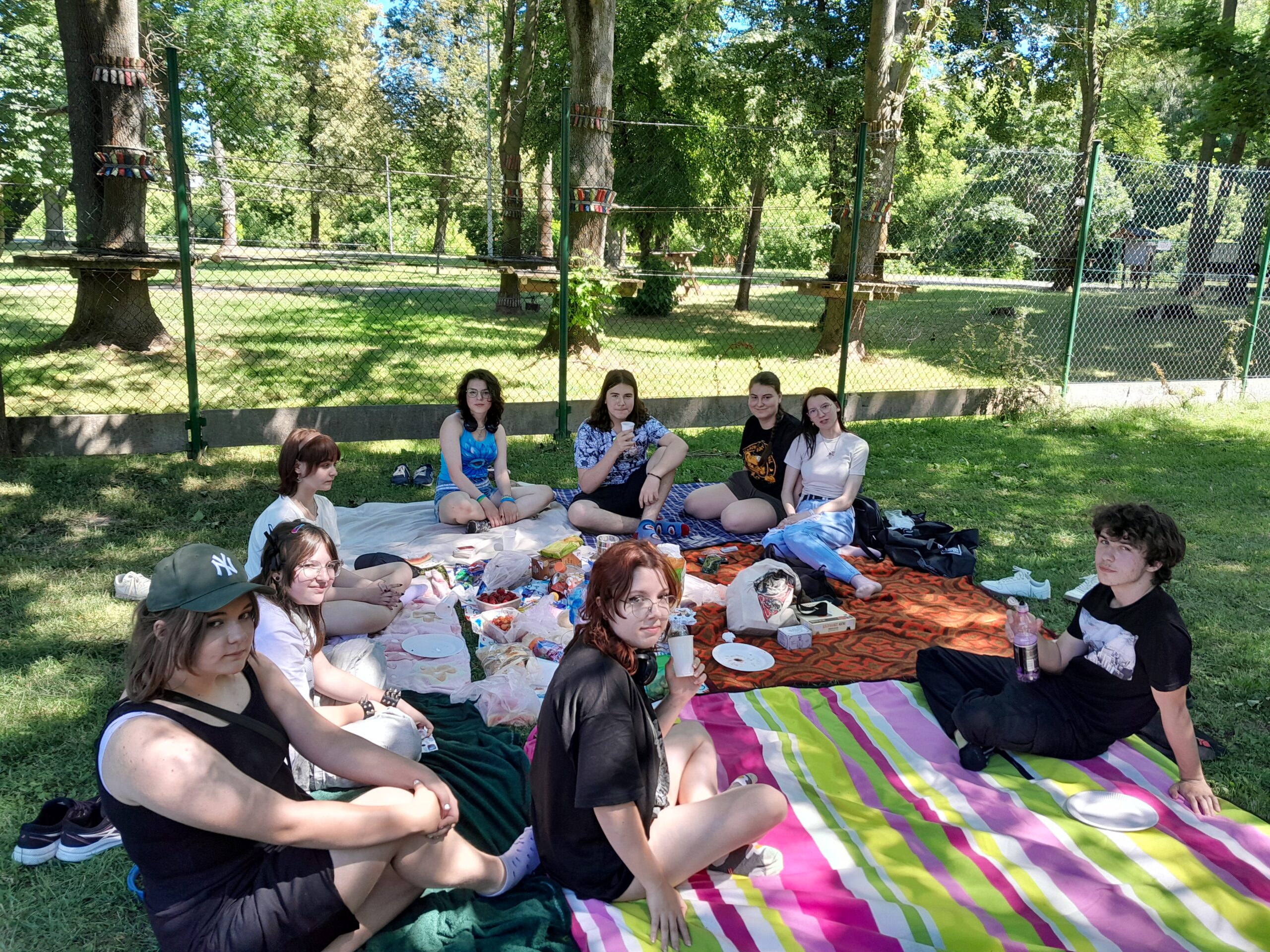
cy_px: 476
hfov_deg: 65.3
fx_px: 991
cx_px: 635
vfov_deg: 51.4
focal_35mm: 27
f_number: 1.8
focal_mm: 4
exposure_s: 1/100
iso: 40
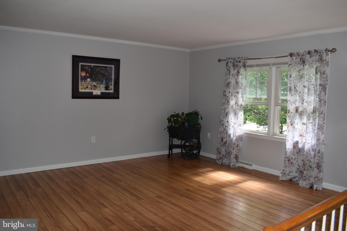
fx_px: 289
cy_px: 116
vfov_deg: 43.6
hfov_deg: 61.9
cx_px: 174
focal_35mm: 30
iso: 720
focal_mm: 20
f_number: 5.6
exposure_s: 1/125
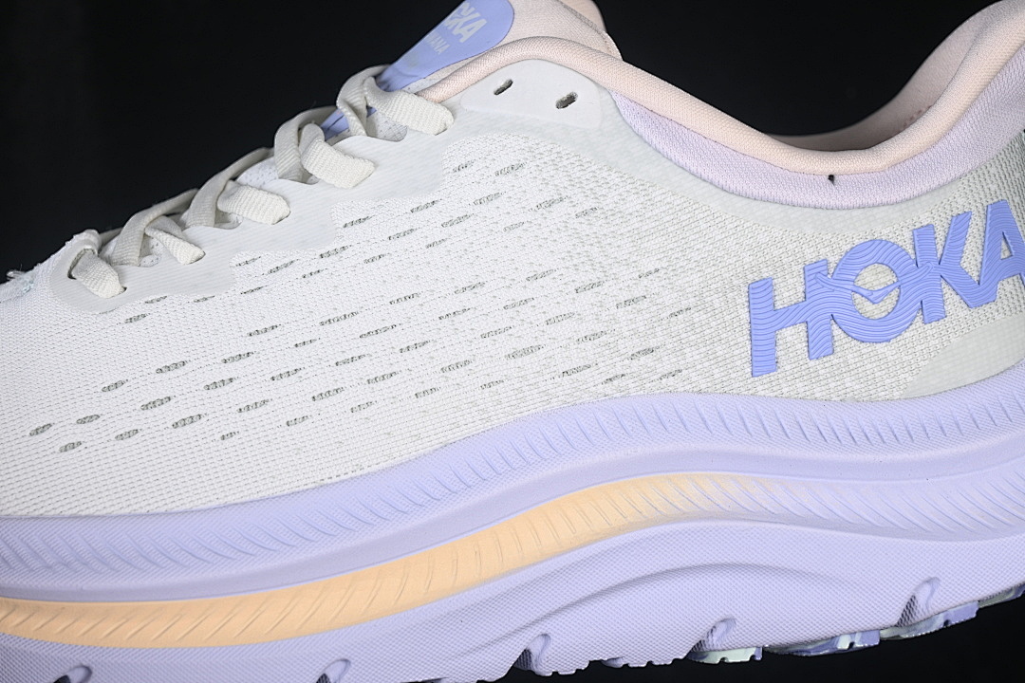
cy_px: 342
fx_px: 2135
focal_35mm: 75
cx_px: 512
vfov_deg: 18.2
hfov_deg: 27.0
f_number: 7.1
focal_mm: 50
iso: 160
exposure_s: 1/80
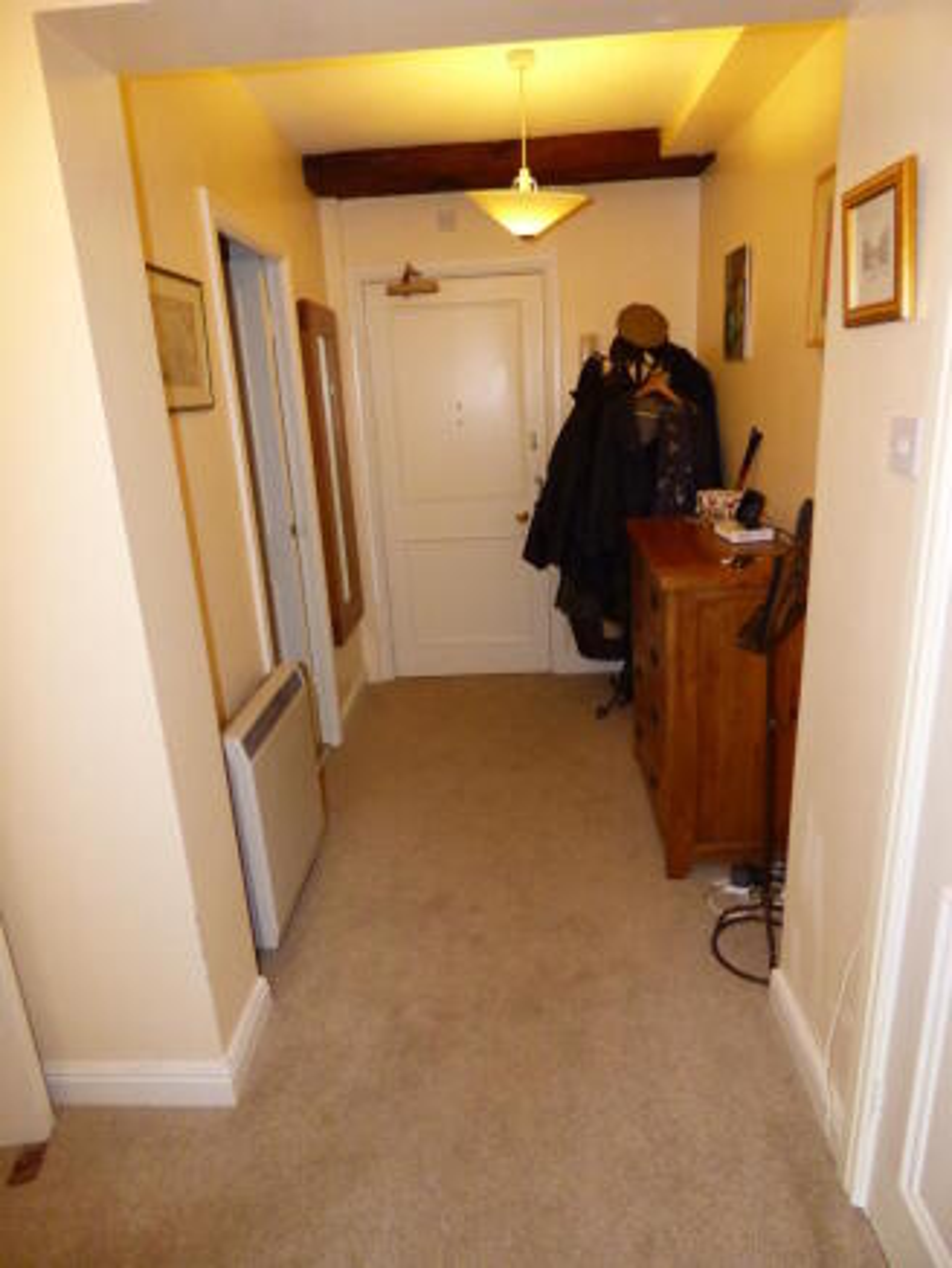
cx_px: 476
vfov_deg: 81.7
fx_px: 733
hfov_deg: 66.0
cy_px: 634
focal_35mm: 20
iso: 800
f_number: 2.8
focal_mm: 3.58
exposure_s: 1/60
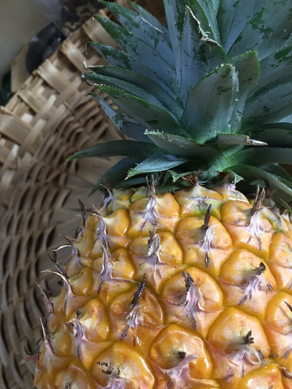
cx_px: 146
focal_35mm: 29
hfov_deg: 48.2
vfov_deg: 61.7
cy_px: 194
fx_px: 326
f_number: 2.2
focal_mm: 4.15
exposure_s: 1/8
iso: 100
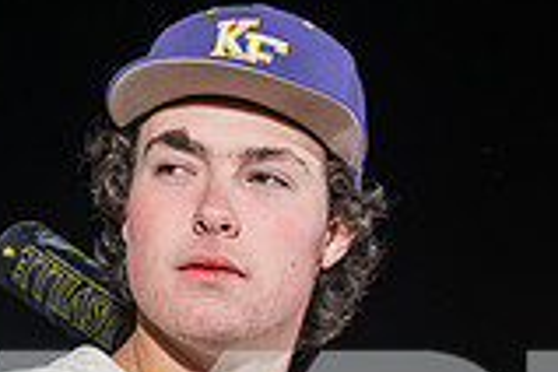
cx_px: 249
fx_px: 2976
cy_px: 709
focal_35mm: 192
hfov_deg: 10.7
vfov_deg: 6.9
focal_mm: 68
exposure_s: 1/125
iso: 200
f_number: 5.6
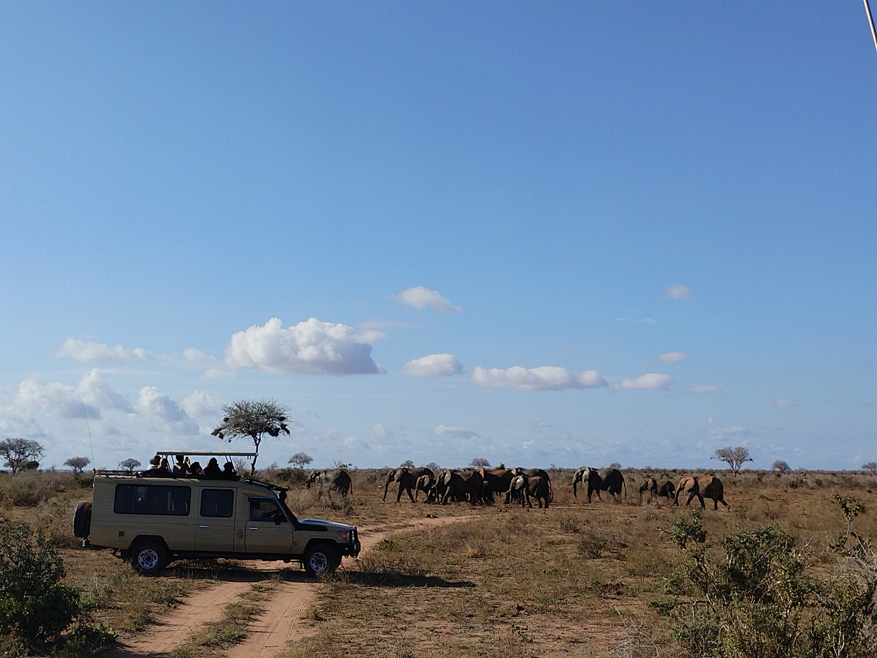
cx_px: 438
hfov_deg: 38.9
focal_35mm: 49
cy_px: 329
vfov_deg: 29.7
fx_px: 1241
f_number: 1.8
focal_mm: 4.25
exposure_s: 1/2752
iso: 100
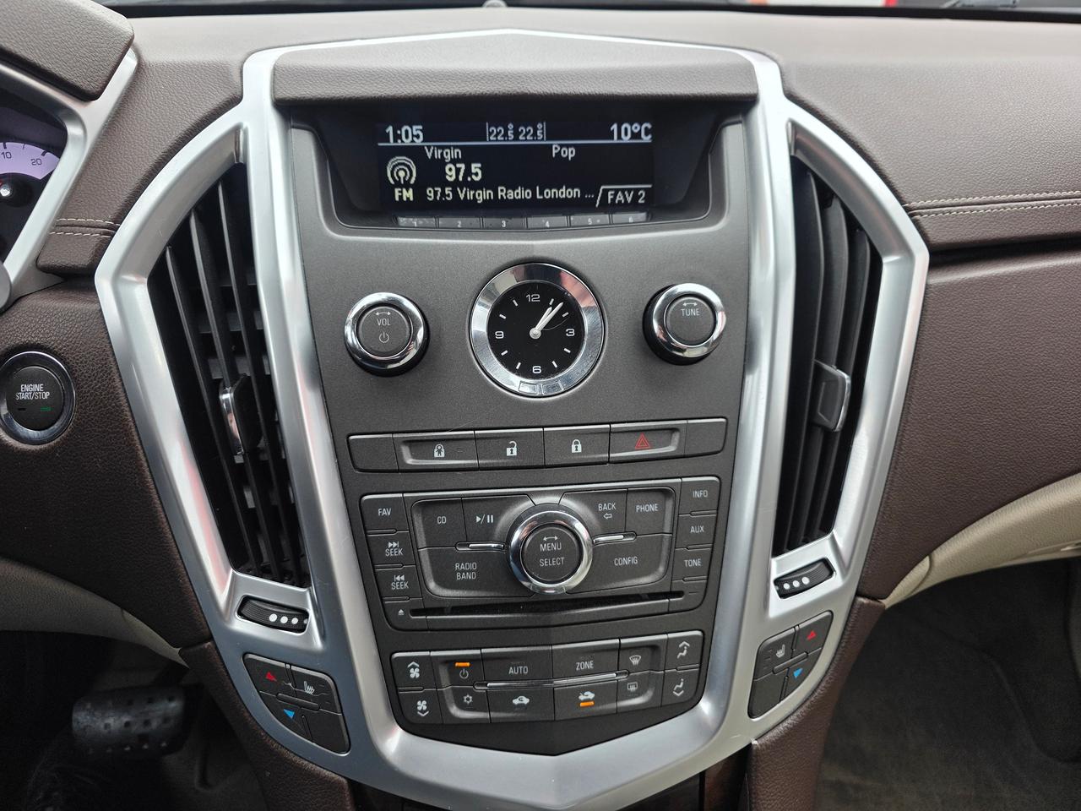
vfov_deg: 58.9
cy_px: 406
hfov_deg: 73.9
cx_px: 540
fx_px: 718
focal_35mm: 23
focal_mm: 6.3
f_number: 1.7
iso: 40
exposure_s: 1/180
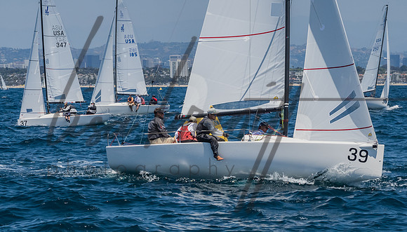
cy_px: 149
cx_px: 188
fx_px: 1905
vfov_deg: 7.0
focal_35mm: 176
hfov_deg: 12.2
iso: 640
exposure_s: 1/1600
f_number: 14
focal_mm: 102
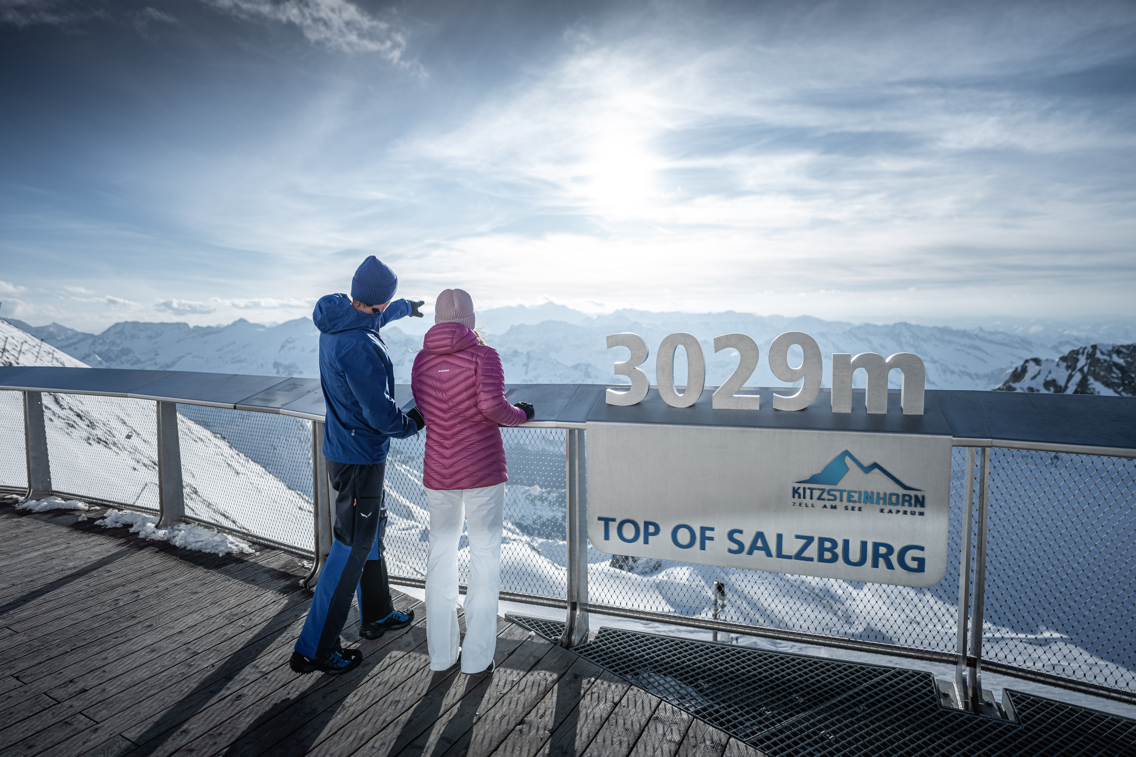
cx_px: 568
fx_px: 631
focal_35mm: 20
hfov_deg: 84.0
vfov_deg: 61.9
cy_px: 378
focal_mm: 20
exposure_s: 1/6400
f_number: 1.8
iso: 125
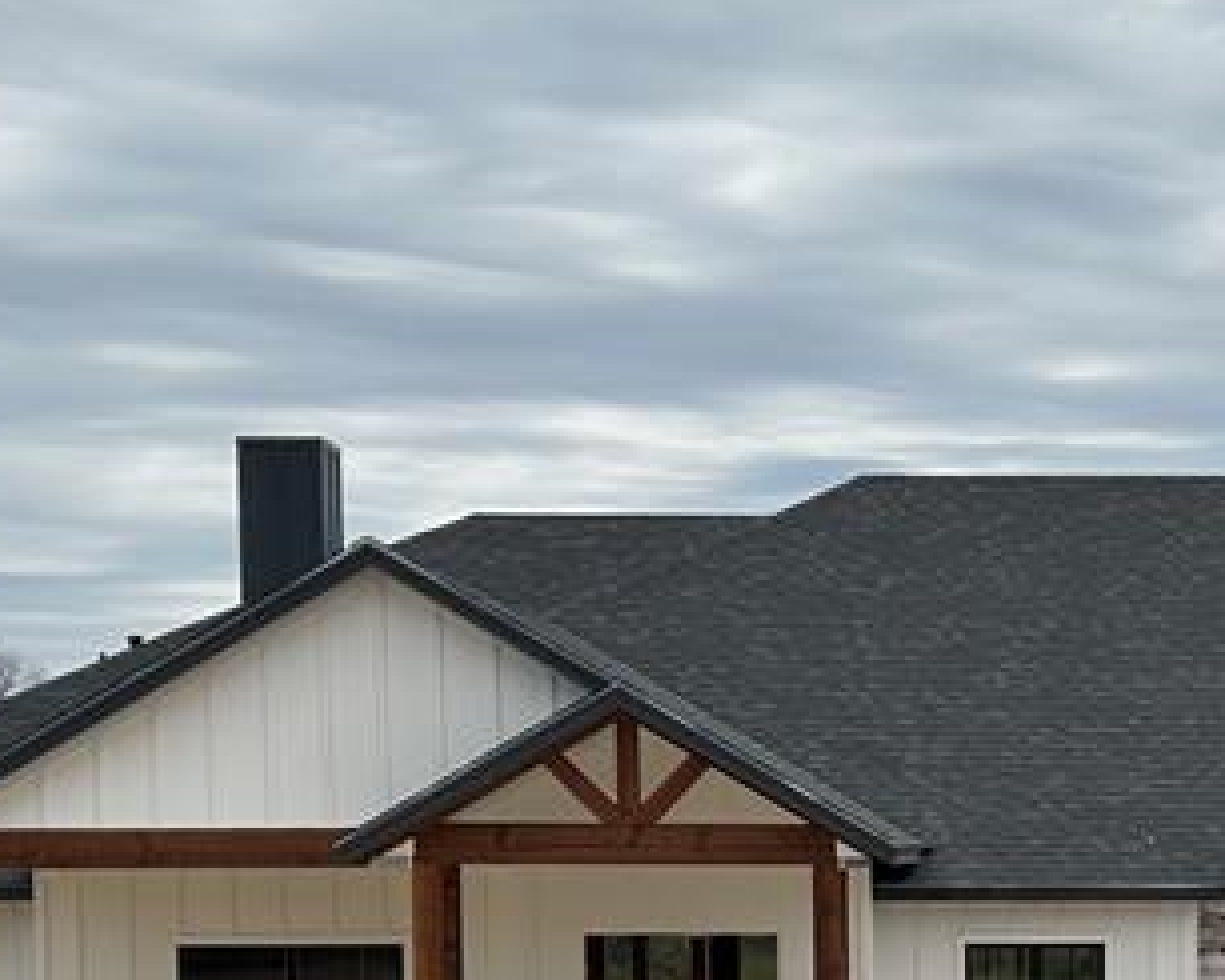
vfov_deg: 17.5
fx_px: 3083
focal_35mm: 85
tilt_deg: -3.9
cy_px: 1044
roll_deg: +0.2
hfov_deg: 21.8
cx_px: 1161
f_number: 1.5
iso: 50
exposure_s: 1/6993
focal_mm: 5.7
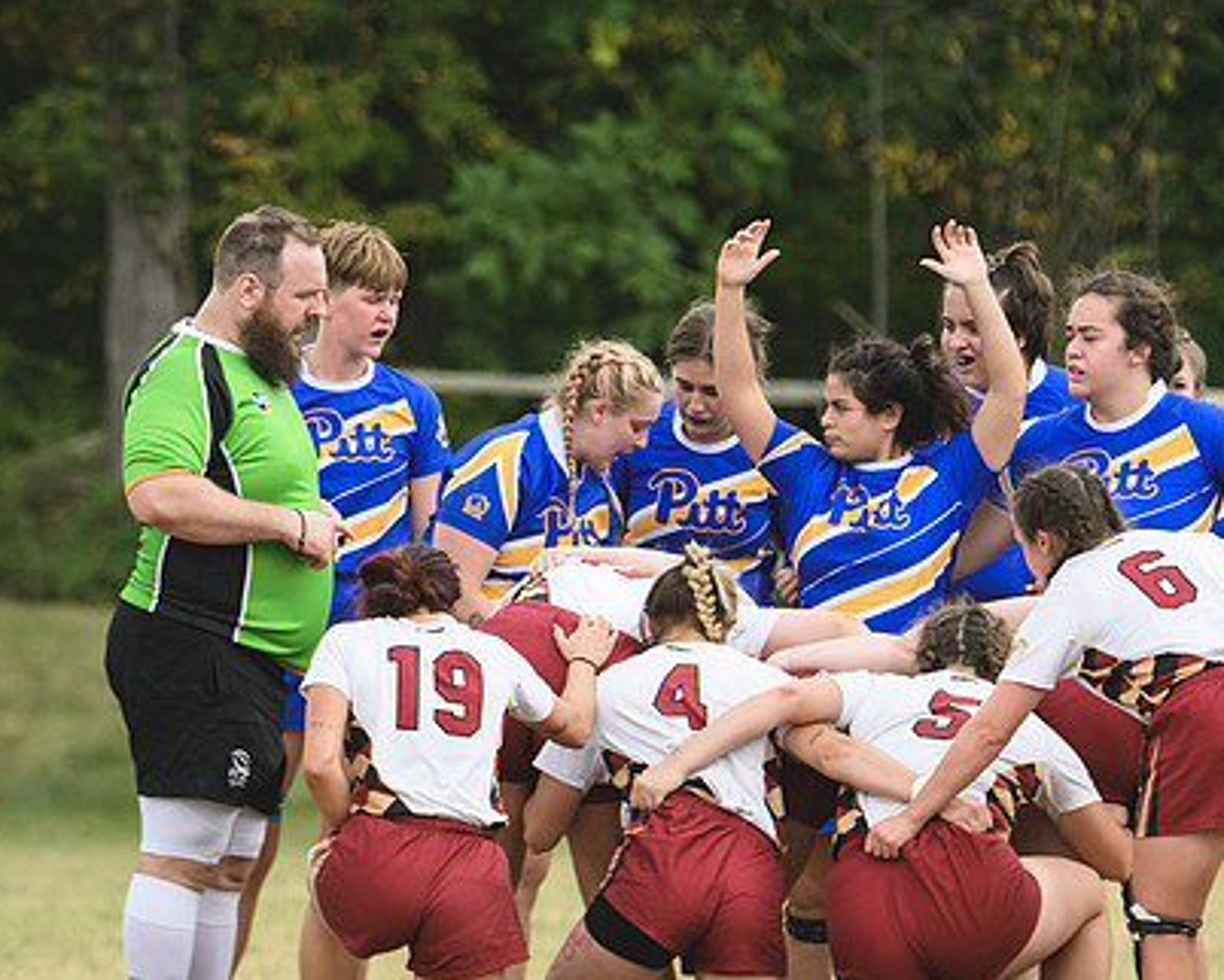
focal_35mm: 771
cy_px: 478
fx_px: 27944
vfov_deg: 2.0
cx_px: 716
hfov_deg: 2.5
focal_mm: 380
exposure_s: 1/1000
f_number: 6
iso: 320
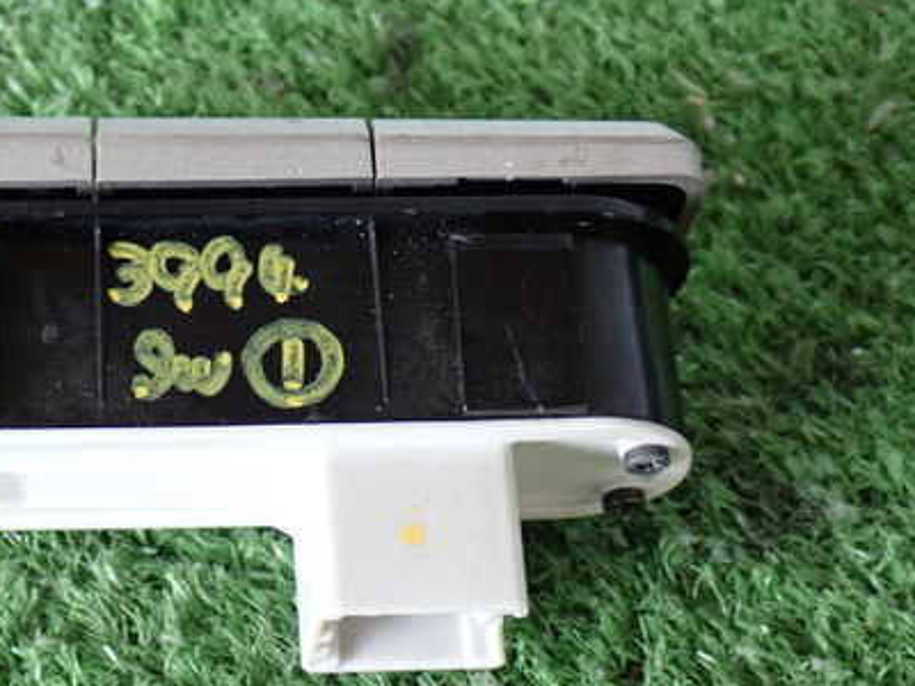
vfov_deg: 18.2
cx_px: 256
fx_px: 2141
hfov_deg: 23.9
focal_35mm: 81
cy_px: 382
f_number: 3.3
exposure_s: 1/50
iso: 320
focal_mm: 9.65
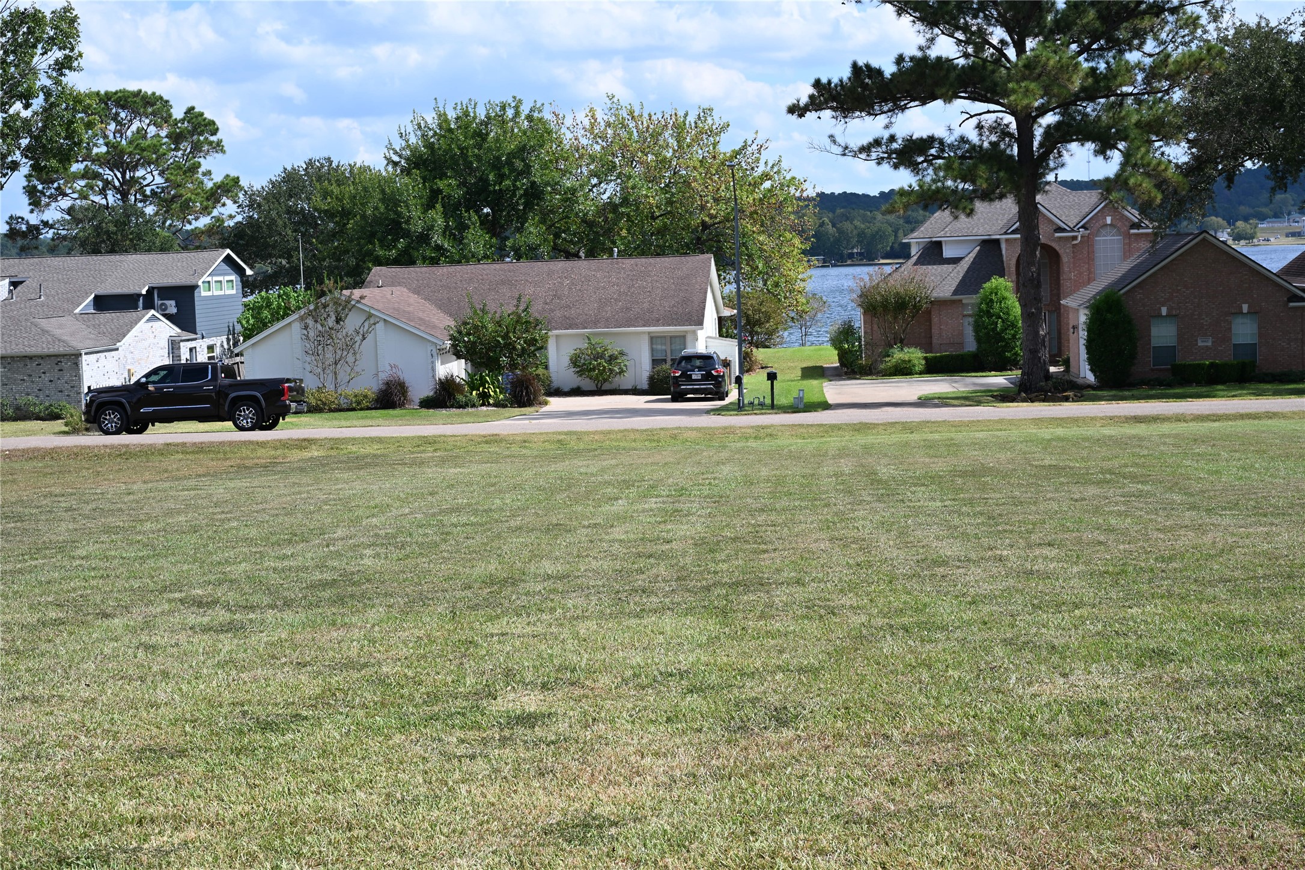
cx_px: 652
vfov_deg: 25.1
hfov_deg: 36.9
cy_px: 435
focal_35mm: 54
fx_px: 1957
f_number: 11
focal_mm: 54
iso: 200
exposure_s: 1/250
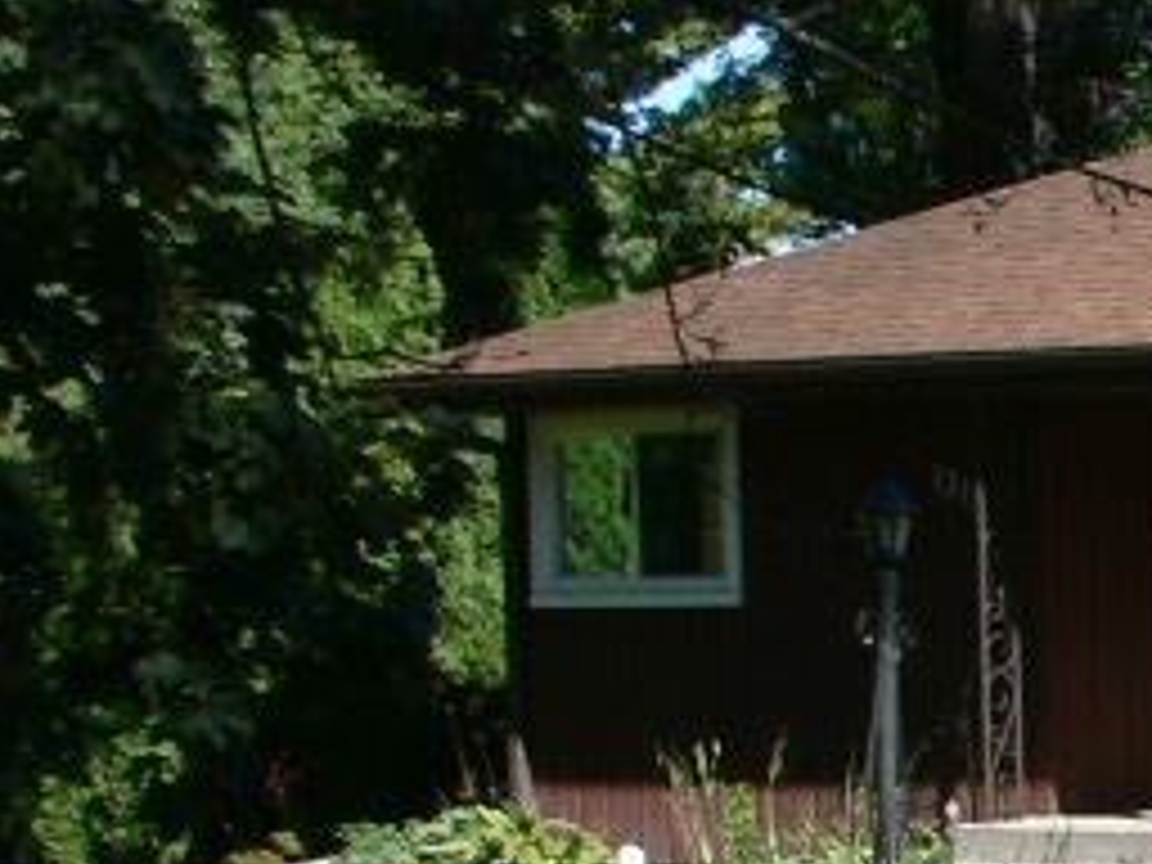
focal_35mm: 175
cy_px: 1220
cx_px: 2588
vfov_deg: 8.3
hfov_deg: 10.1
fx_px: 5824
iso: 80
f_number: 5.6
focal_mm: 7.4
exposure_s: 1/200
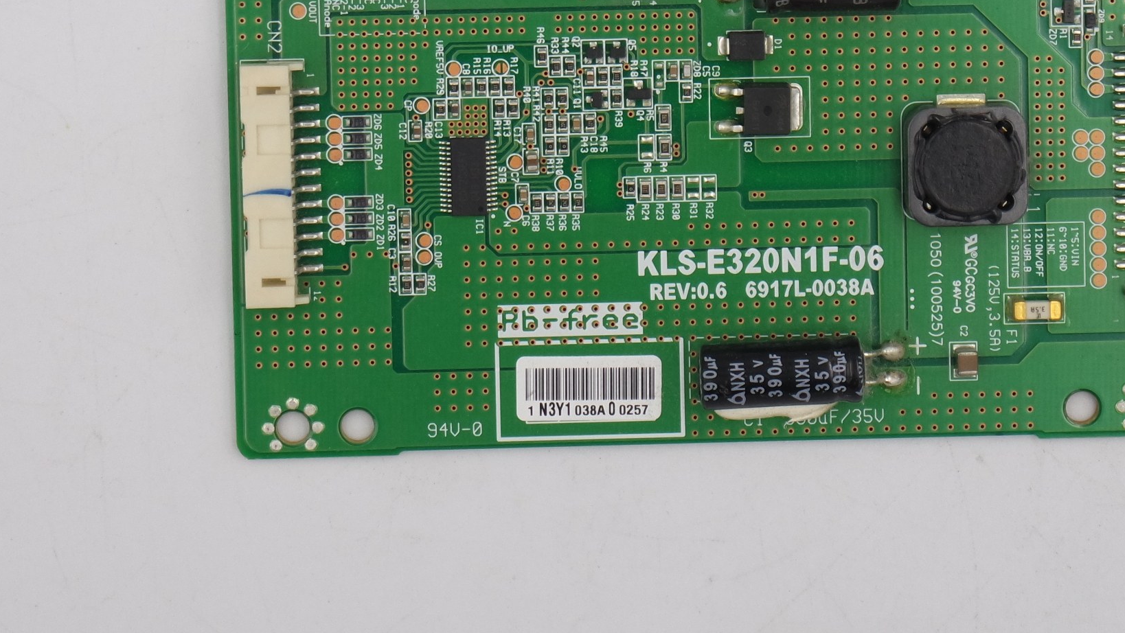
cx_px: 645
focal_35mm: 137
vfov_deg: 8.8
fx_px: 4087
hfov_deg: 15.7
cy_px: -26
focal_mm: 27
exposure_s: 1/125
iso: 200
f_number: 5.6
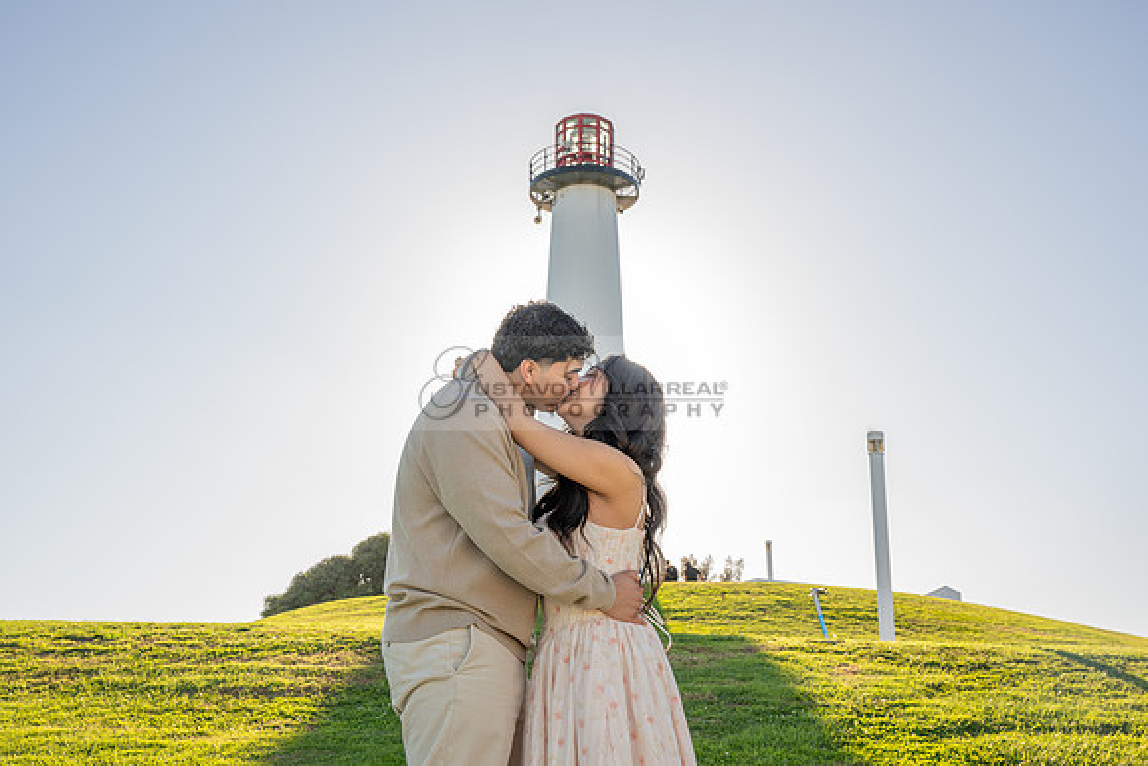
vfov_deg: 31.2
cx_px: 574
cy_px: 383
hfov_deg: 45.4
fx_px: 1371
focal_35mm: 43
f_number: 9
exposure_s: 1/200
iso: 200
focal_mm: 43
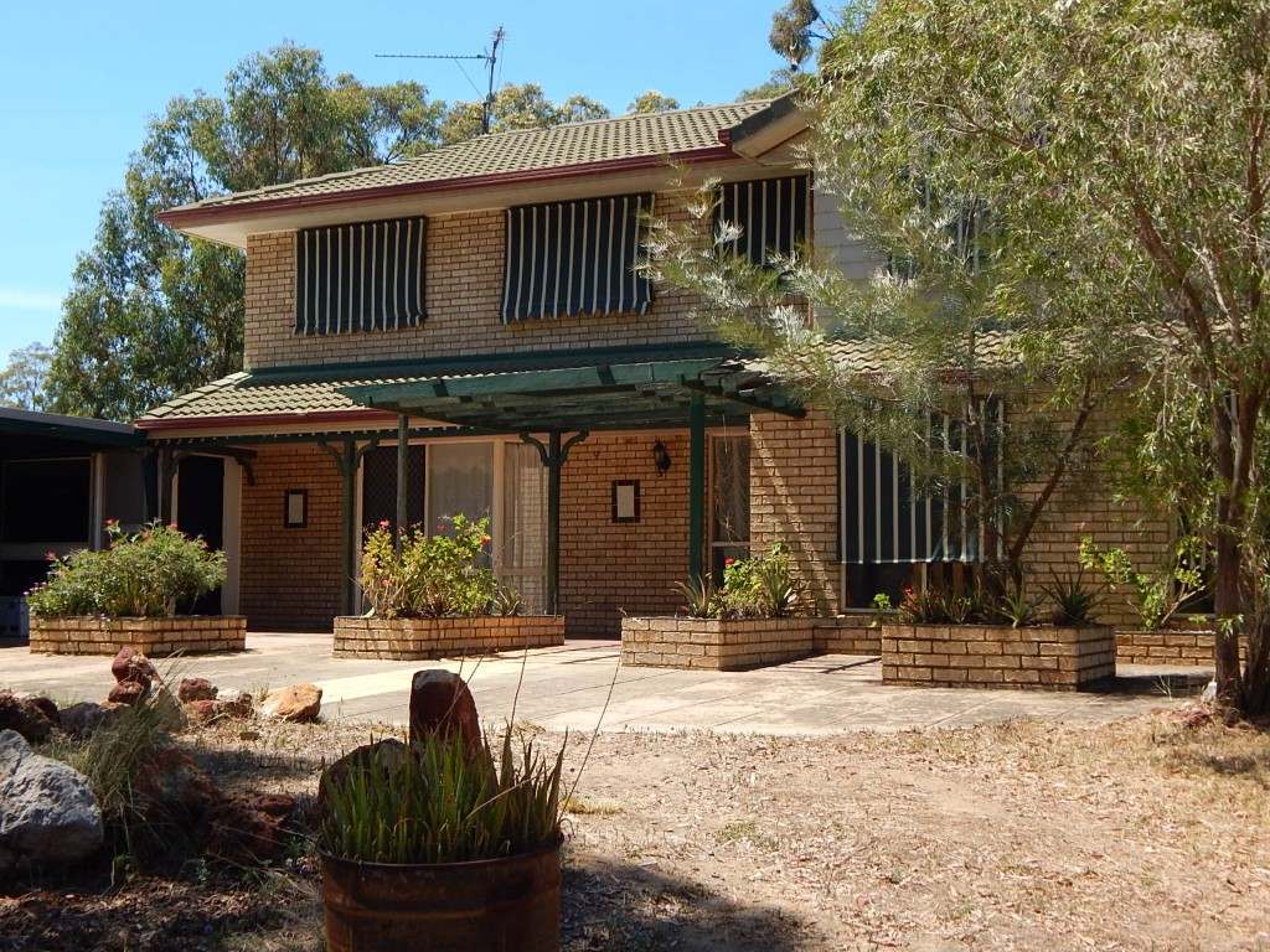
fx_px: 1761
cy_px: 476
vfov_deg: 30.3
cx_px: 635
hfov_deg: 39.7
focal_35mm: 48
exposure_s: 1/800
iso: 125
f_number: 3.7
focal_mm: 8.6
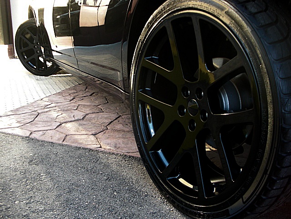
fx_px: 303
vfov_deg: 39.7
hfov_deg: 51.4
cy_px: 110
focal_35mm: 36
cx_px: 146
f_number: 2.8
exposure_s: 1/100
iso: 200
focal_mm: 6.3
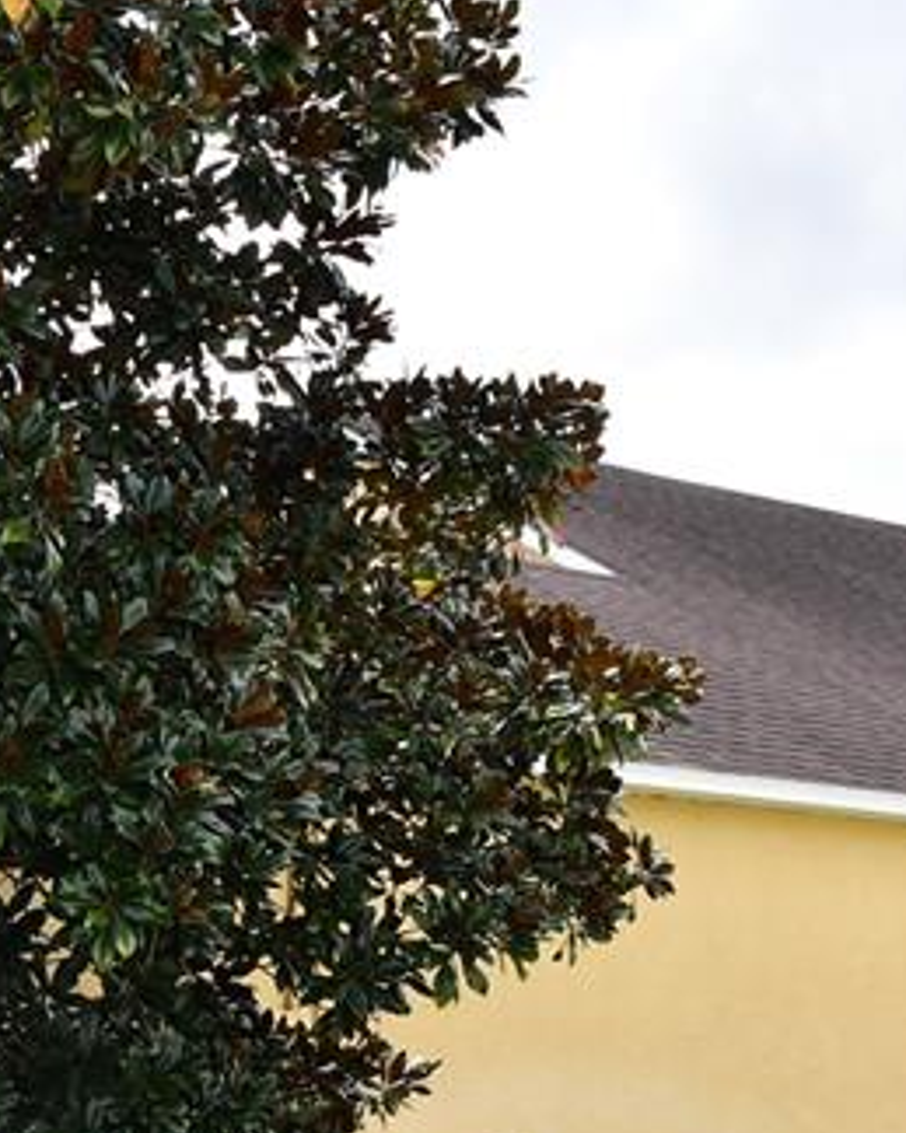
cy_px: 1035
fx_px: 2683
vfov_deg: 23.2
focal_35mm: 80
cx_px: 287
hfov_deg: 19.1
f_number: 8
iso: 125
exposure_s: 1/250
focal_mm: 18
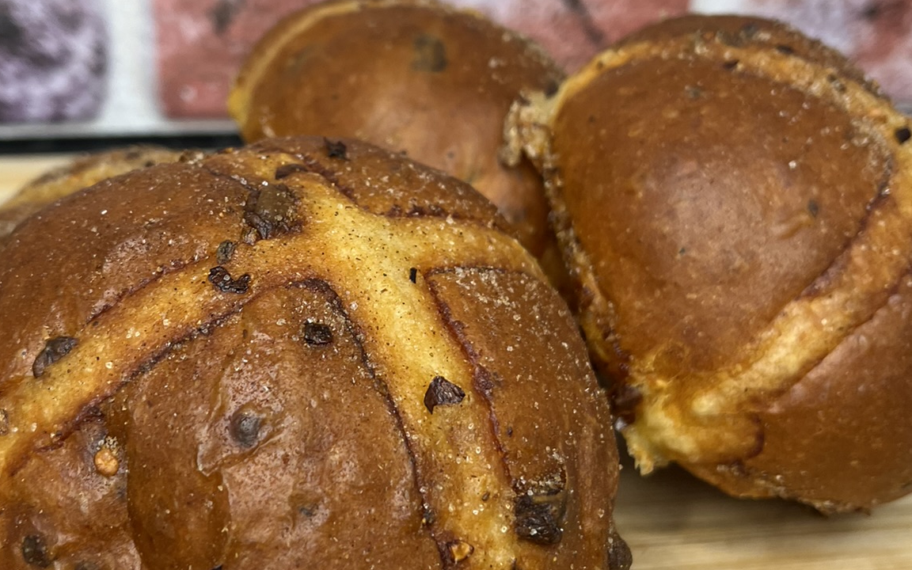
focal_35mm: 49
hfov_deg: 40.9
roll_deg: -2.3
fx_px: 1218
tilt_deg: -29.0
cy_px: 312
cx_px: 383
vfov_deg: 26.3
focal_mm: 5.1
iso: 100
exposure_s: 1/100
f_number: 1.6
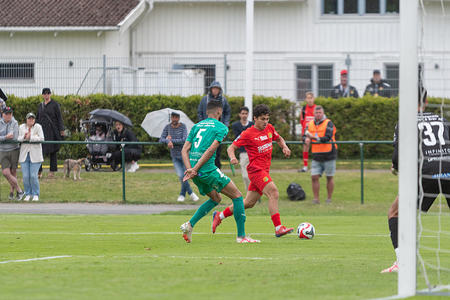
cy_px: 150
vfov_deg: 4.2
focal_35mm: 325
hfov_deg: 6.3
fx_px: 4068
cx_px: 225
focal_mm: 200
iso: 560
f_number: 3.2
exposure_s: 1/1600
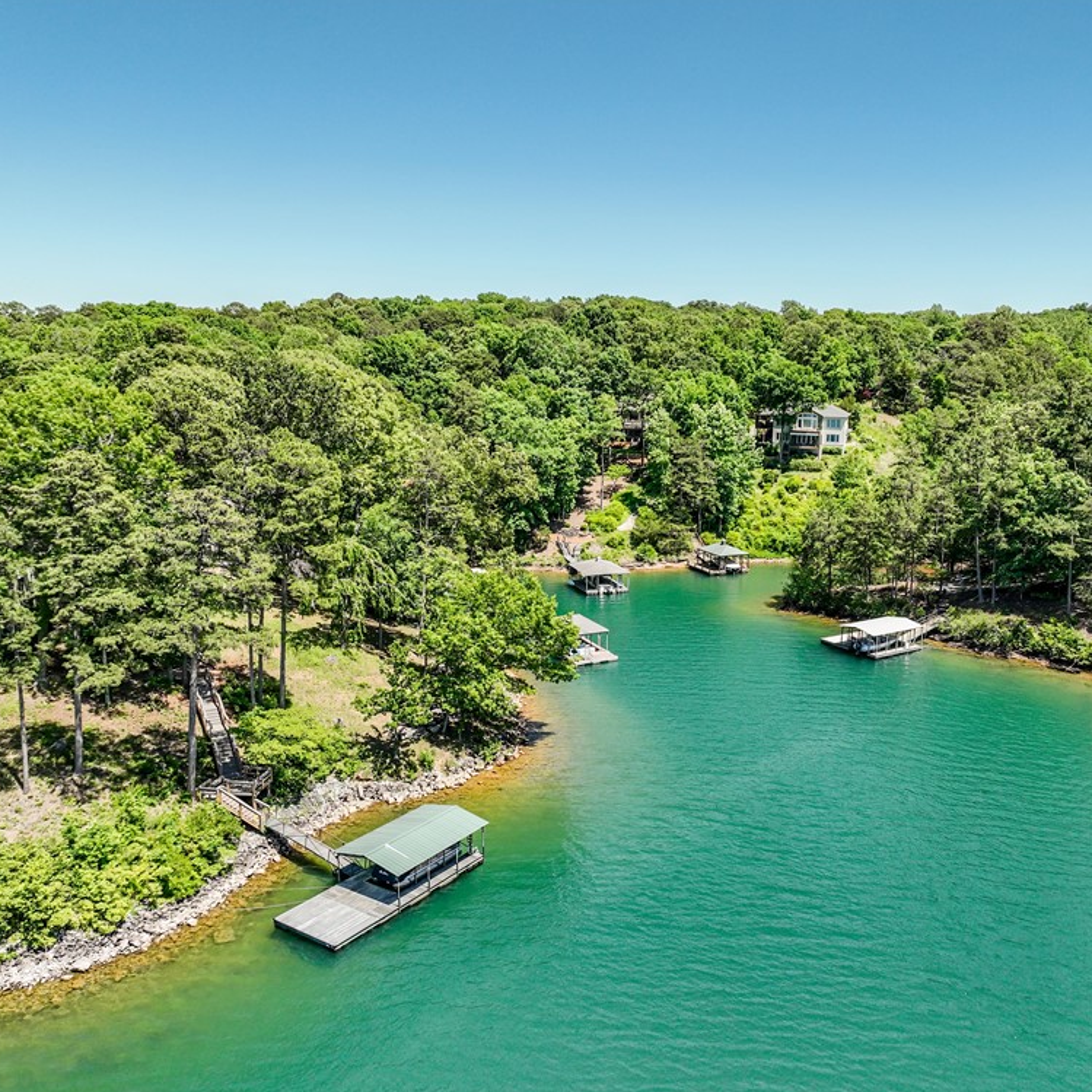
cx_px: 630
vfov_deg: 55.6
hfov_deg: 55.4
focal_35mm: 29
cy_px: 545
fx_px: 1035
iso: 120
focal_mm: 12.29
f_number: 2.8
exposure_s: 1/1250
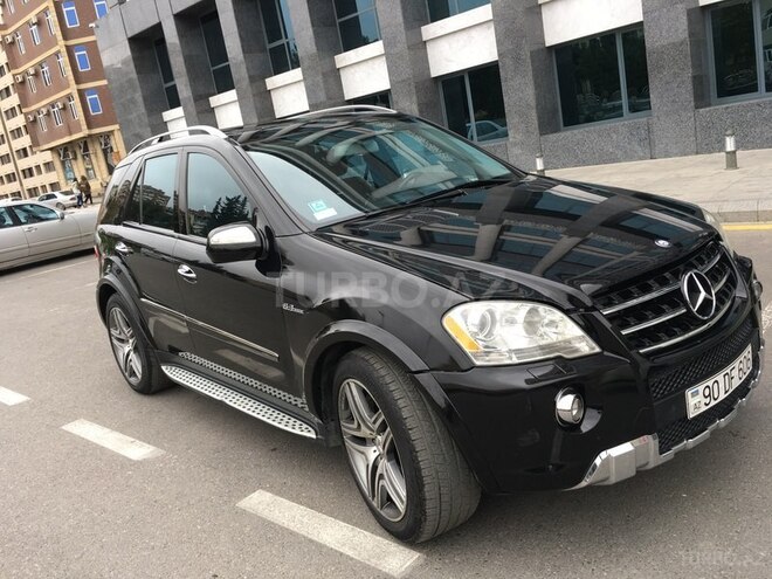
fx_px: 647
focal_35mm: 29
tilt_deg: -13.4
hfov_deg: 61.7
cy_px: 290
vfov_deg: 48.2
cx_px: 386
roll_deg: +10.2
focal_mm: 4.15
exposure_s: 1/100
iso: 25
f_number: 2.2
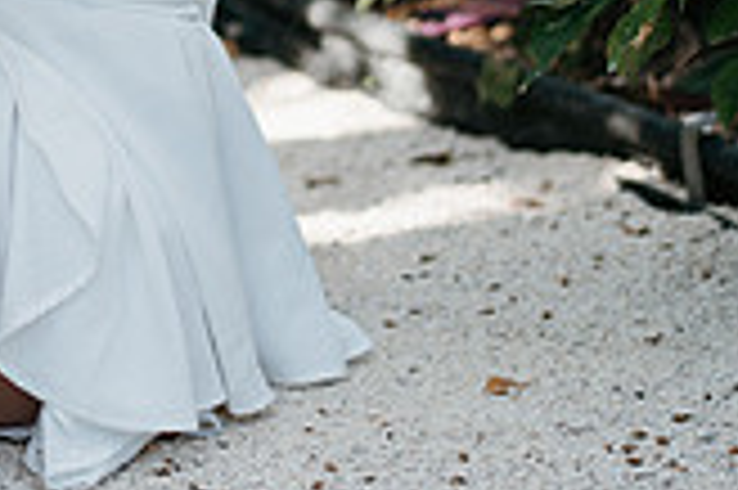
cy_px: -207
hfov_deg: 9.8
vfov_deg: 6.6
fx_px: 4198
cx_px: -252
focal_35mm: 205
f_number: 2.2
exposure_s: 1/640
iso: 400
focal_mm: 58
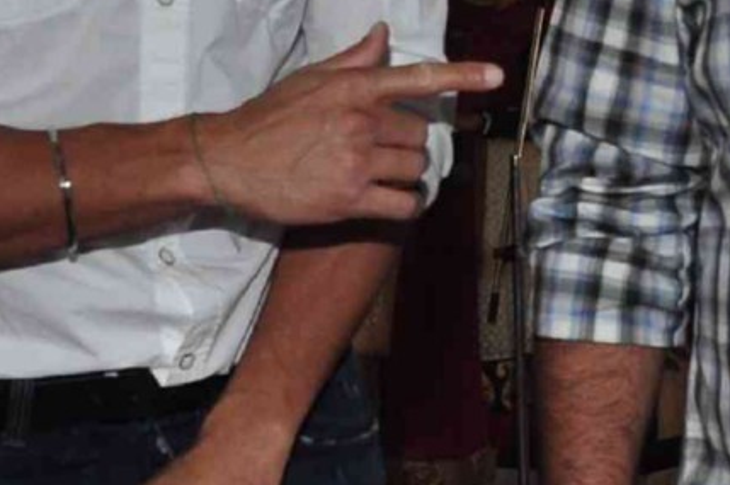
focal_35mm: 142
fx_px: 2876
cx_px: 1332
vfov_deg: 9.6
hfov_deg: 13.0
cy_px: 49
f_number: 6.3
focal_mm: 18
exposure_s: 1/160
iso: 400
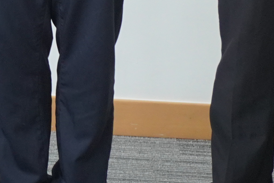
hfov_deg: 11.5
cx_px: -179
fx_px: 1279
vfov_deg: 7.8
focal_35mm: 168
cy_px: -186
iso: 800
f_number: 4
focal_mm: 22
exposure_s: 1/160
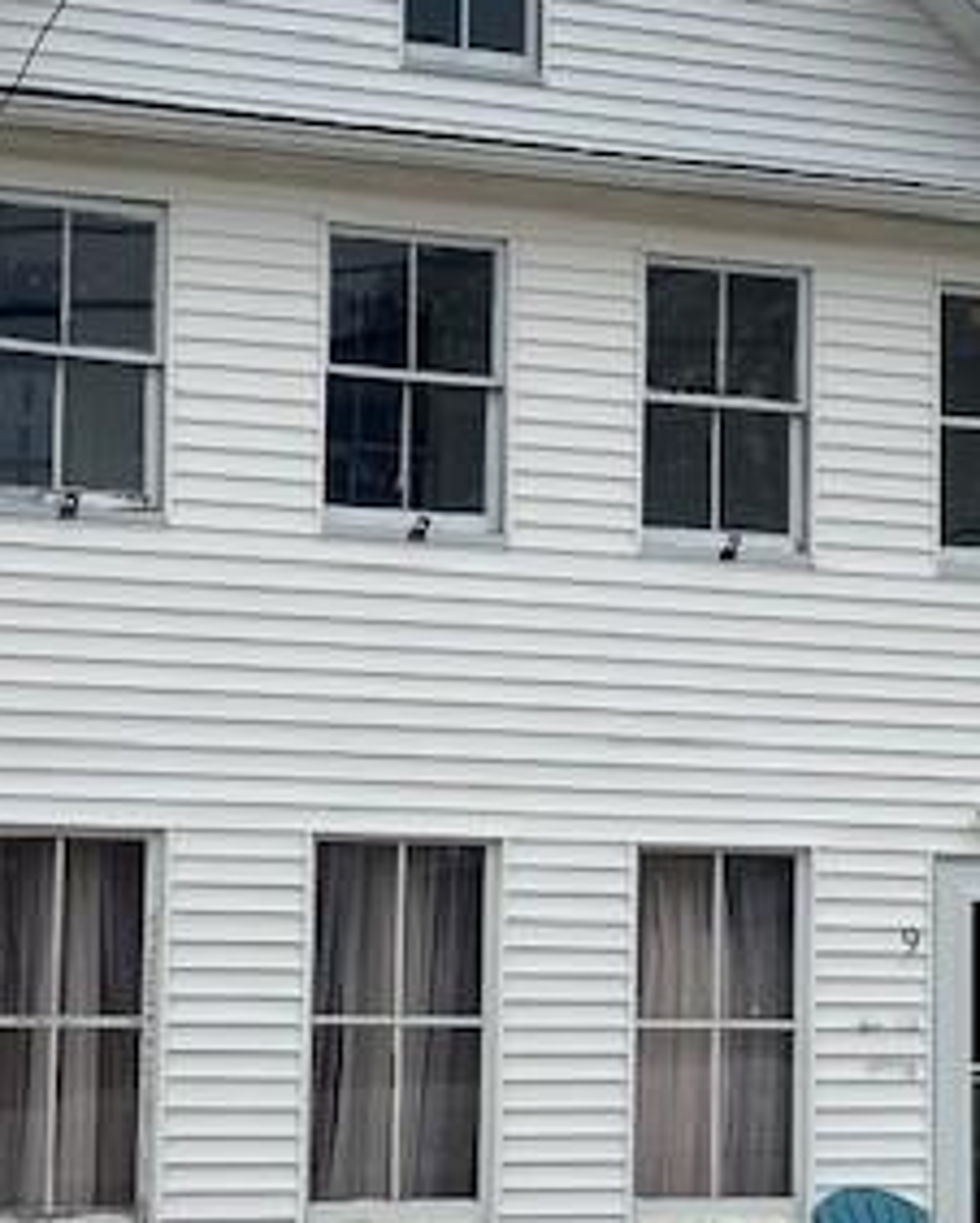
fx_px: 4165
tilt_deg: +5.9
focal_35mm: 115
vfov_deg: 16.7
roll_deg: -0.9
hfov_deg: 13.4
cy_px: 568
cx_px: 330
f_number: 2
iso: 20
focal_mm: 6
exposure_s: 1/1142
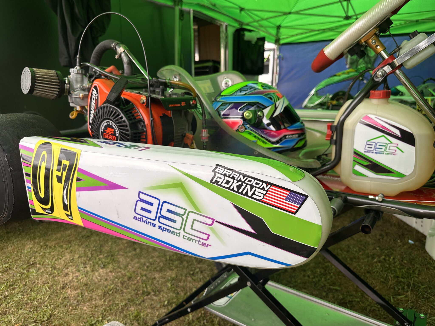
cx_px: 218
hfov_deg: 71.6
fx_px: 302
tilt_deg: -14.4
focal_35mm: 24
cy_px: 163
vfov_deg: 56.8
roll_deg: +0.0
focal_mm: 6.86
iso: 64
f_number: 1.78
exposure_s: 1/182
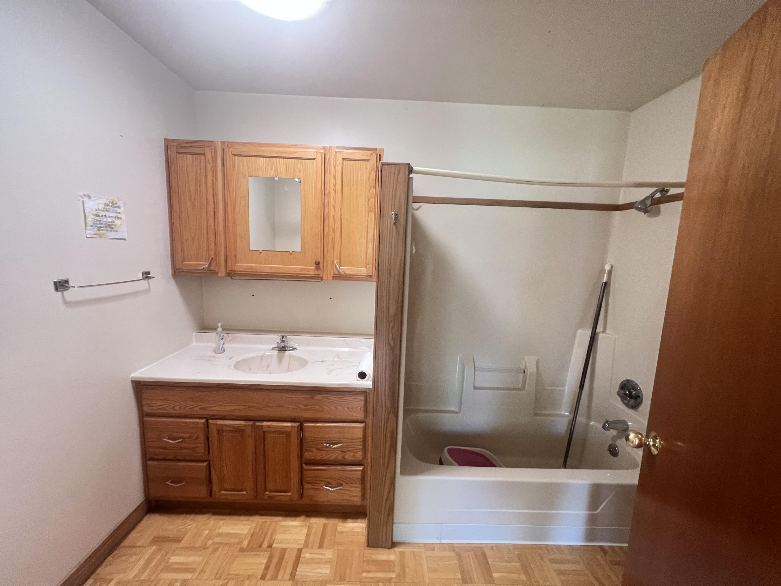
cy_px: 293
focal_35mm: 13
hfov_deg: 106.2
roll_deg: -2.0
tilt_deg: -8.0
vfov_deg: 89.9
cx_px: 390
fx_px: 293
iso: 500
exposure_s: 1/60
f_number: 1.8
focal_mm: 1.57
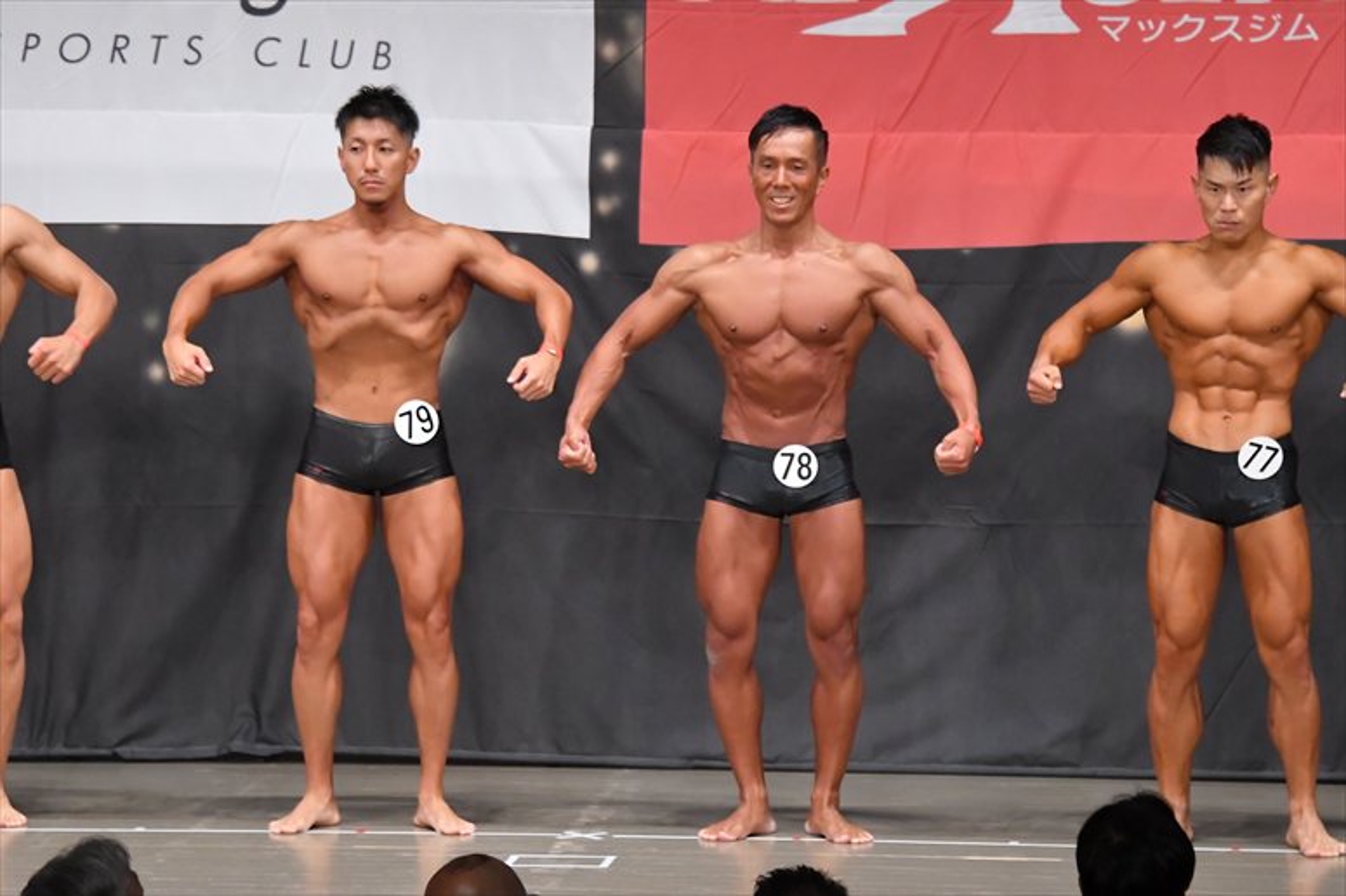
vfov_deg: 6.3
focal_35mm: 217
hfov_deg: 9.5
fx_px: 8110
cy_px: 448
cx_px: 673
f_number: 5.6
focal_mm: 145
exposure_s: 1/400
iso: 6400
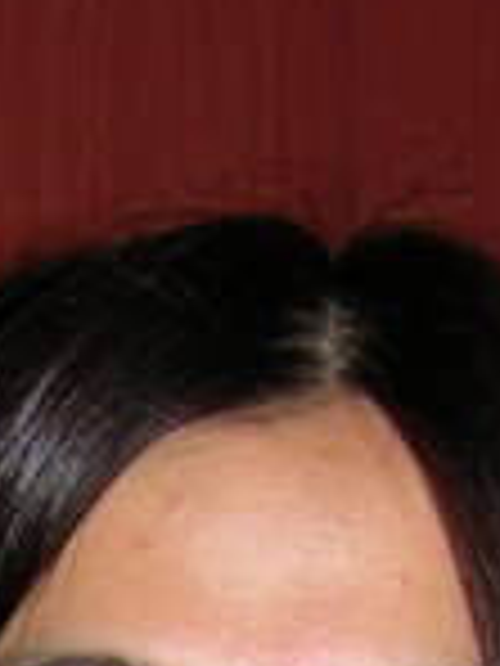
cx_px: -385
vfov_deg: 7.4
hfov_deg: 6.0
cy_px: 1854
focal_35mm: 243
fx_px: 4680
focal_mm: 8.9
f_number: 2.8
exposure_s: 1/60.1
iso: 50
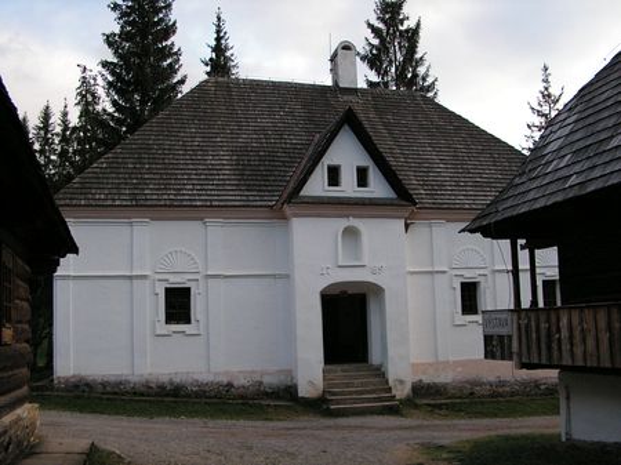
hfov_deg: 51.4
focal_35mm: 36
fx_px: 645
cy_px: 232
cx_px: 310
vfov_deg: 39.6
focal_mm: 6
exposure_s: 1/250
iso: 100
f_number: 3.2
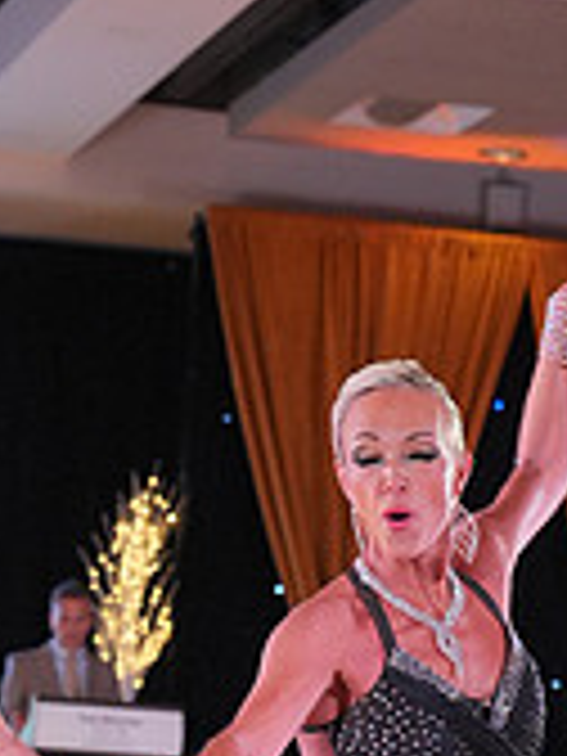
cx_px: 115
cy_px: 1008
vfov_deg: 11.6
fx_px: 3625
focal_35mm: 166
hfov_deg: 8.9
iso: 2500
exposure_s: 1/400
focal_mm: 50
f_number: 4
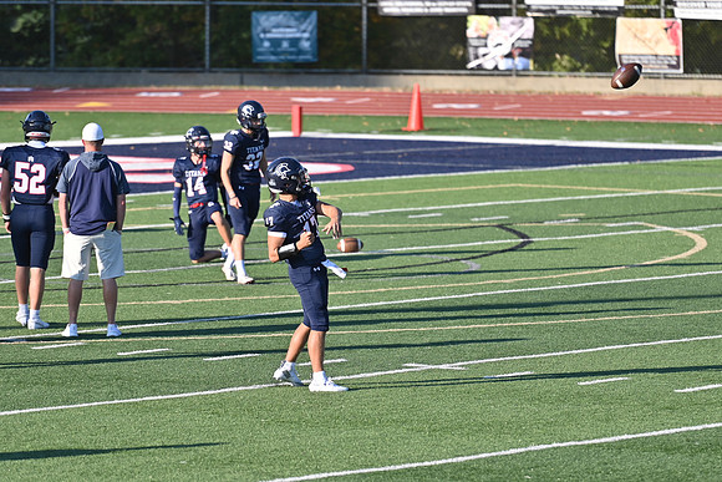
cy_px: 241
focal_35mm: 300
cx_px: 361
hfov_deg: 6.9
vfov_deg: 4.6
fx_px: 6018
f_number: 2.8
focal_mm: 200
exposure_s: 1/2500
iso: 180
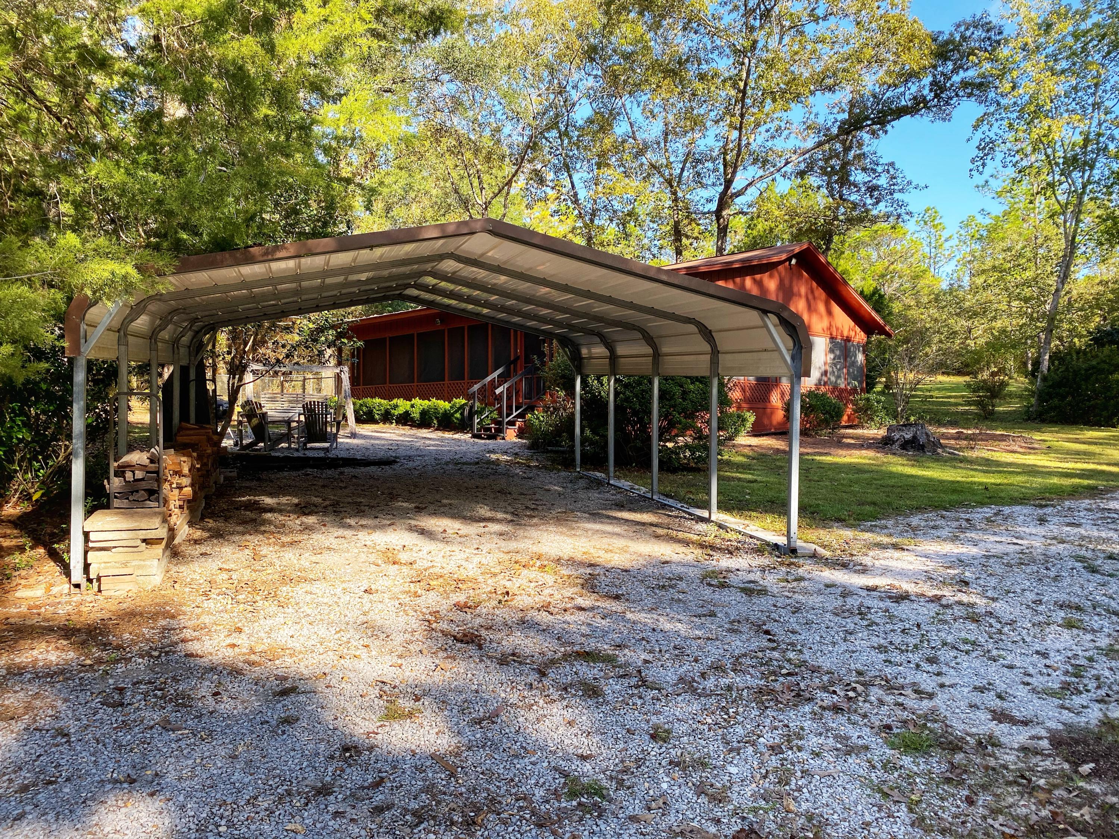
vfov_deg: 53.1
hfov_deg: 67.3
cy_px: 420
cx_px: 560
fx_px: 840
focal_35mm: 26
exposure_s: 1/449
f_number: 1.8
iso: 32
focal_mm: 4.25
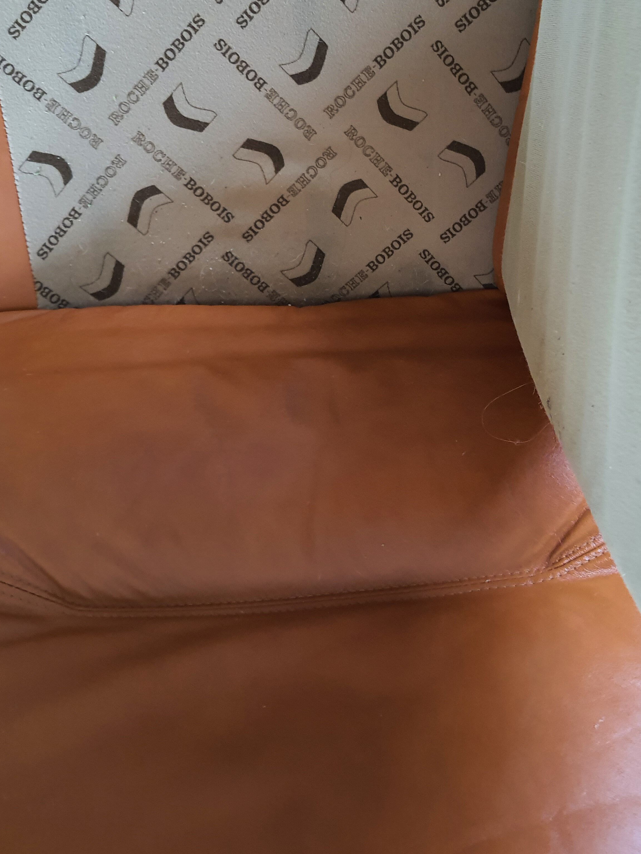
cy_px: 309
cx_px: 389
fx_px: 840
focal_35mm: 34
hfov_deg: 41.6
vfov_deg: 53.2
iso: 400
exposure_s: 1/13
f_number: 1.7
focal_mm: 4.32
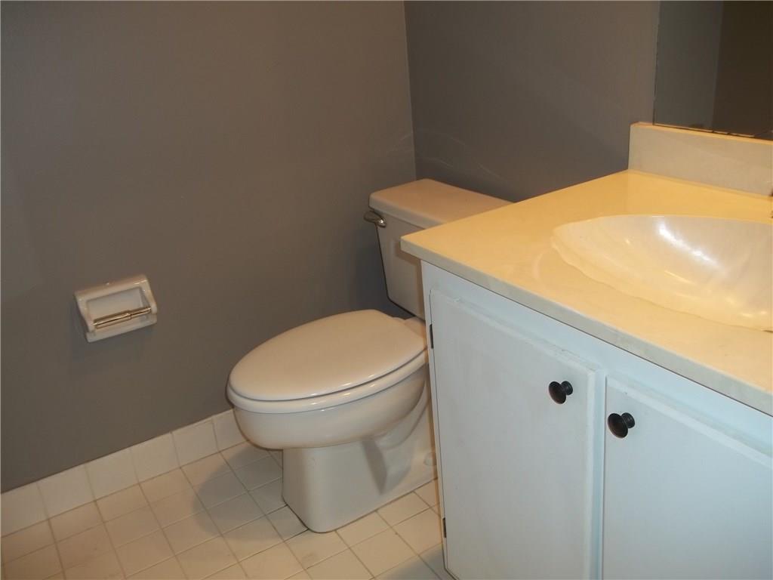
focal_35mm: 32
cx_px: 386
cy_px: 290
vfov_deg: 44.2
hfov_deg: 56.8
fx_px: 715
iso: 80
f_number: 2.9
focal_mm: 5.7
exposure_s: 1/30
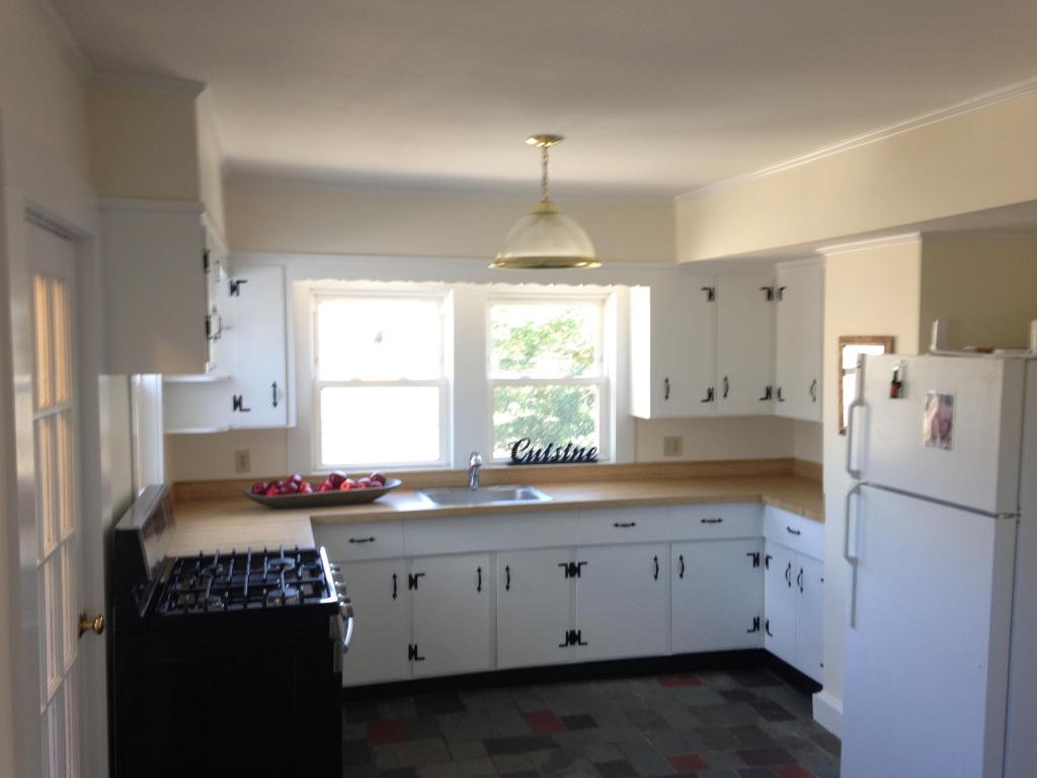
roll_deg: -0.2
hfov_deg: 55.4
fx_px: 989
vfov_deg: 42.9
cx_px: 518
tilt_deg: -2.3
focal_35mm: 33
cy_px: 389
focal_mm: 4.12
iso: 50
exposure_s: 1/24
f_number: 2.4
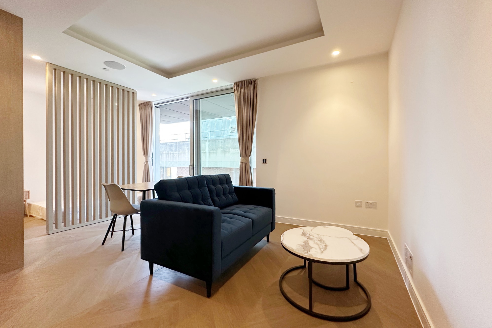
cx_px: 248
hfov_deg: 100.4
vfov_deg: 77.3
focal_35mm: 15
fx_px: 205
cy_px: 161
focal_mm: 2.22
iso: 200
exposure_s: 1/100
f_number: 2.2
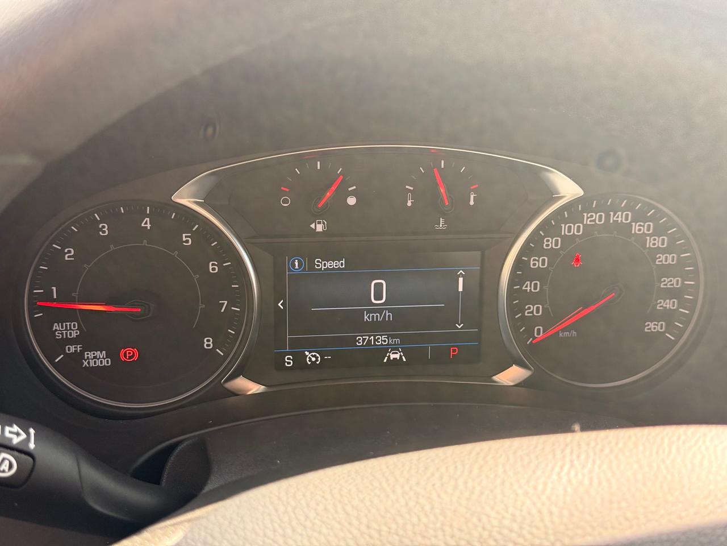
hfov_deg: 39.7
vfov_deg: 30.3
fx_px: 1008
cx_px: 364
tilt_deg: -25.0
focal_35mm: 48
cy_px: 273
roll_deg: -3.5
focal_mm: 6.76
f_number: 1.78
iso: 100
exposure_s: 1/256
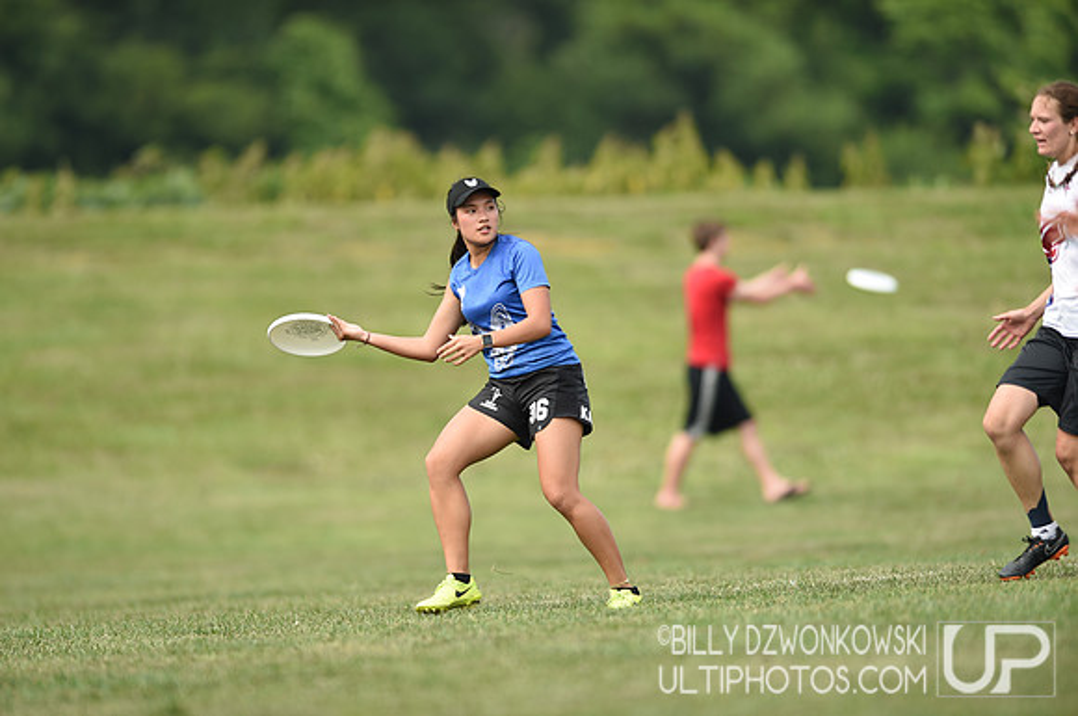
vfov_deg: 3.4
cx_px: 539
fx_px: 11961
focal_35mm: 400
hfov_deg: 5.2
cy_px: 358
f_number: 2.8
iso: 100
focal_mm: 400
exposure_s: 1/640
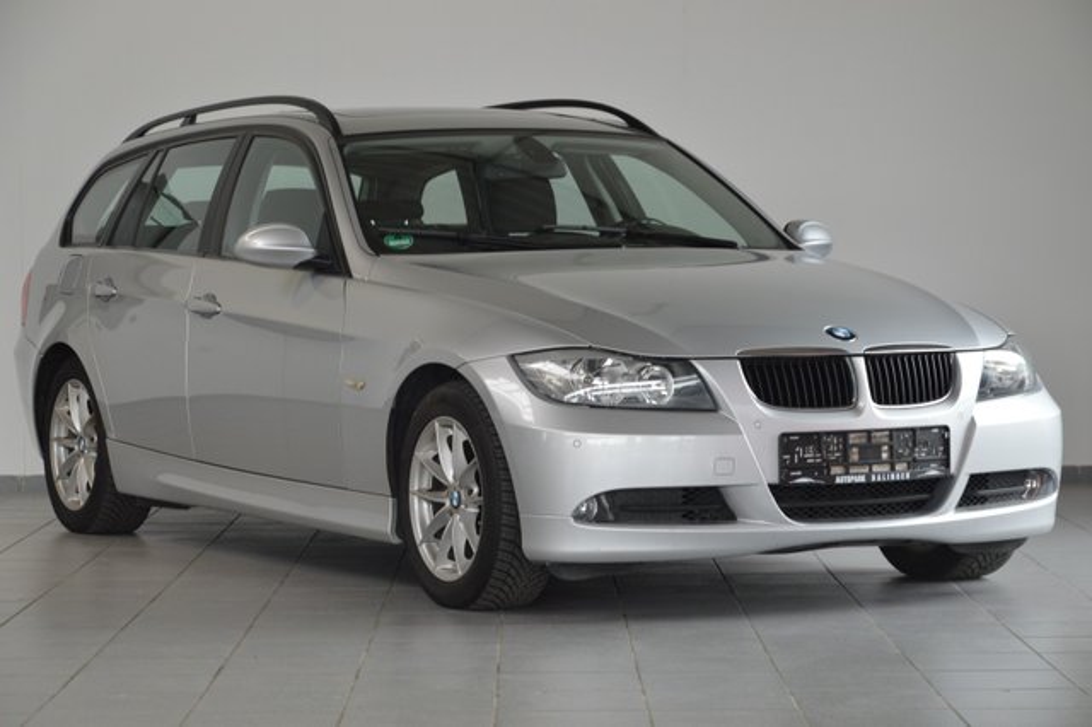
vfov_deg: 12.2
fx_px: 3411
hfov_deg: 18.2
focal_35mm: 112
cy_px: 364
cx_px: 546
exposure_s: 1/60
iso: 450
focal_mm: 75
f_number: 5.3
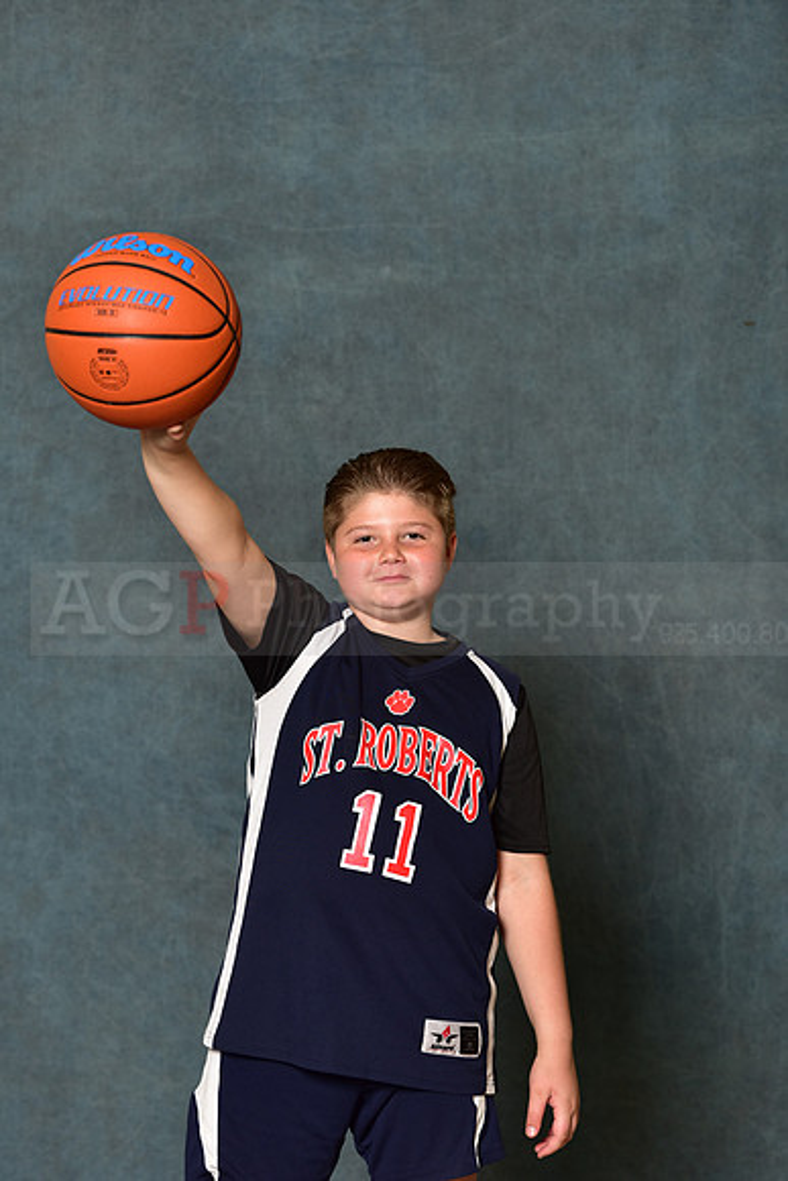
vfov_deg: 22.6
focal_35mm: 90
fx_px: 2953
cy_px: 590
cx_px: 394
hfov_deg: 15.2
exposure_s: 1/200
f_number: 4.5
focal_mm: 90
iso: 250
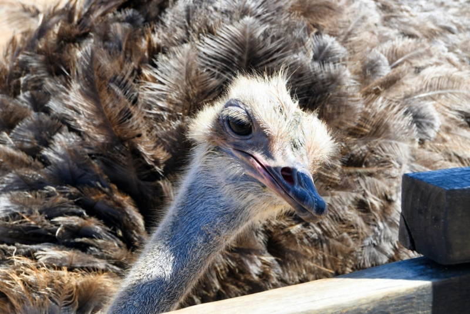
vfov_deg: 18.2
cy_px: 157
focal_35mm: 75
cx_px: 235
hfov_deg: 27.0
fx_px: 979
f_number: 9
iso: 400
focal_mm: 50
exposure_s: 1/320
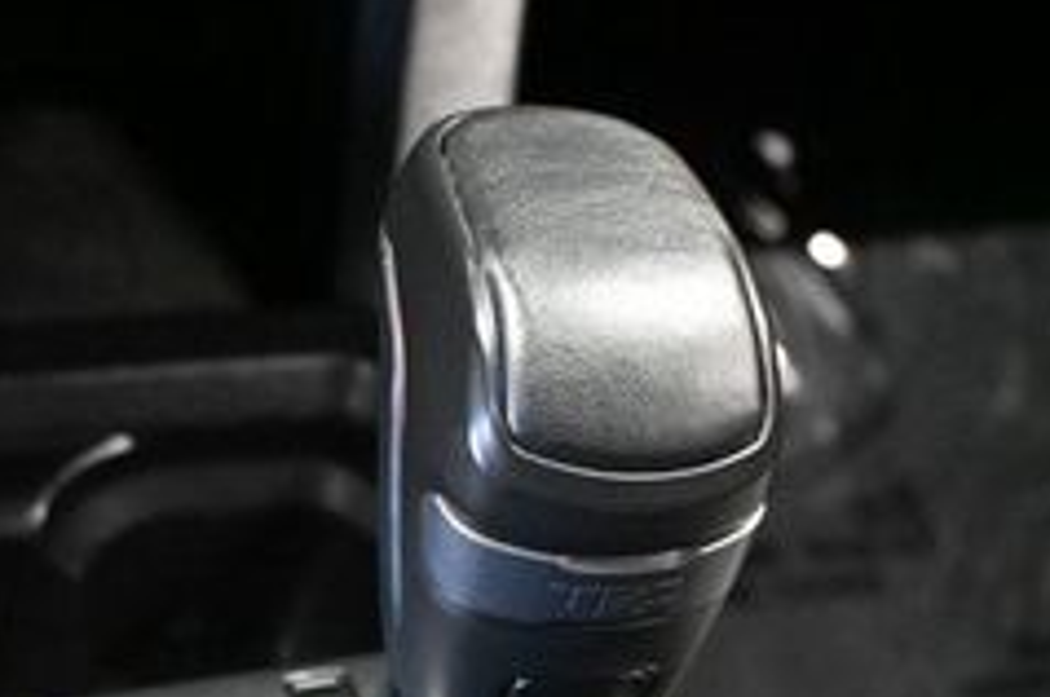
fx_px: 2291
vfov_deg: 16.7
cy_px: 781
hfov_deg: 25.8
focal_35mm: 79
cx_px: 441
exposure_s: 1/60
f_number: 3.8
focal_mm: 19.5
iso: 11400
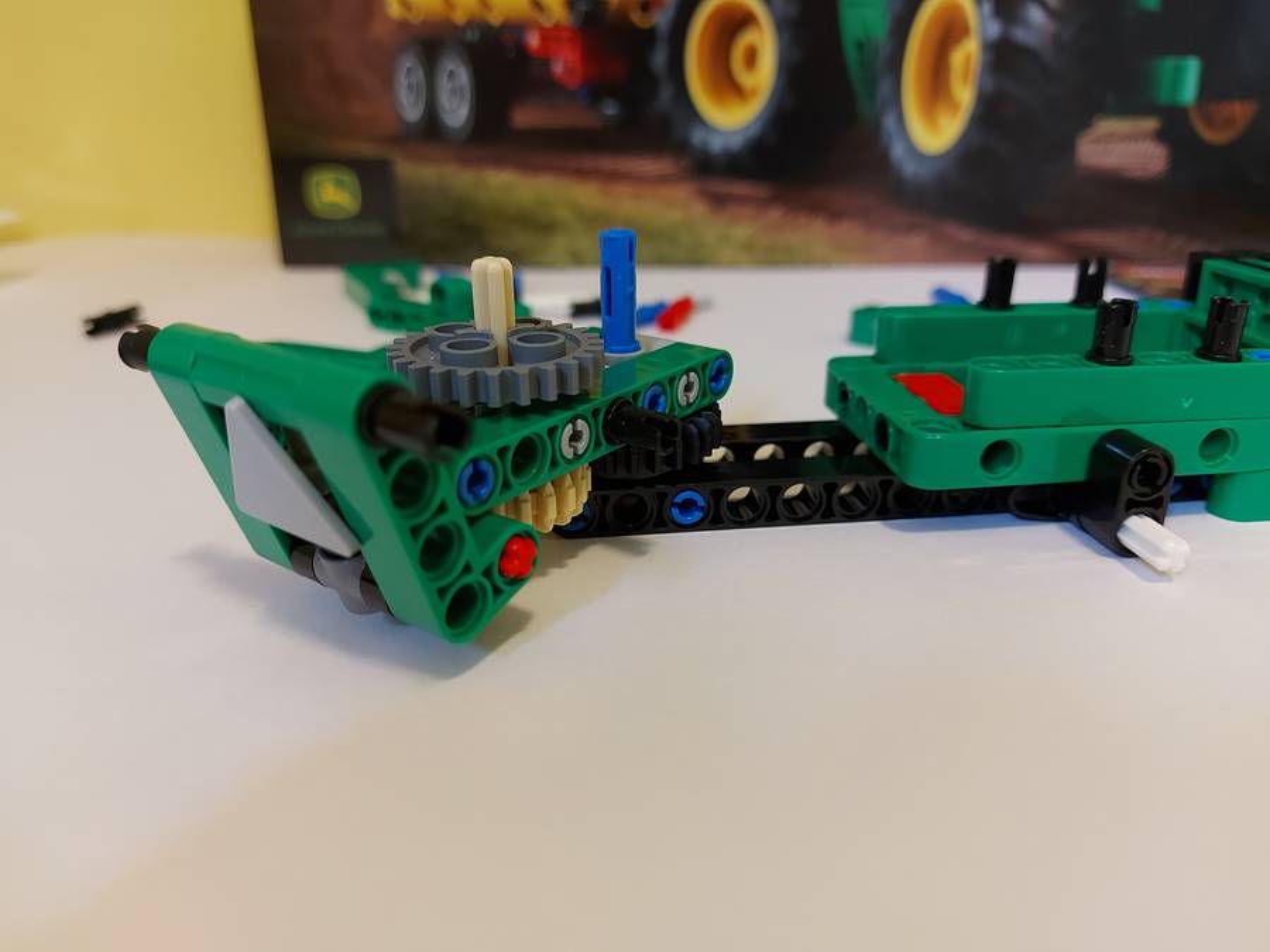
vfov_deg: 56.8
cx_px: 635
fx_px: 881
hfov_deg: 71.6
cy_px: 476
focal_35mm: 24
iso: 250
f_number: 1.8
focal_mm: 5.23
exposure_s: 1/50
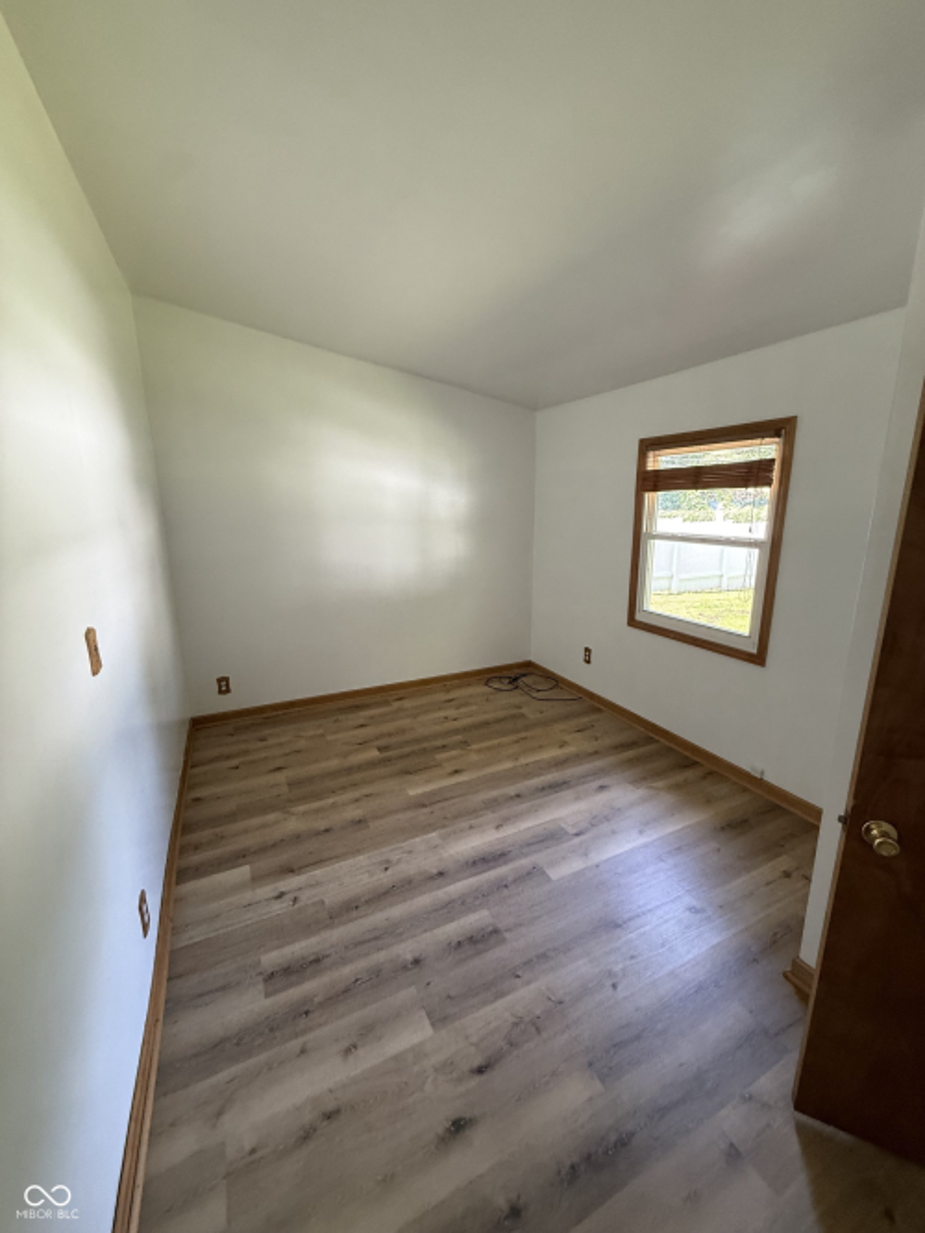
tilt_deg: -12.0
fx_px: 499
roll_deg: +0.4
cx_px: 462
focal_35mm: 14
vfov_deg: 102.1
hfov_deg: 85.7
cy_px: 616
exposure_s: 1/60
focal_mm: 2.22
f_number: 2.2
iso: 320
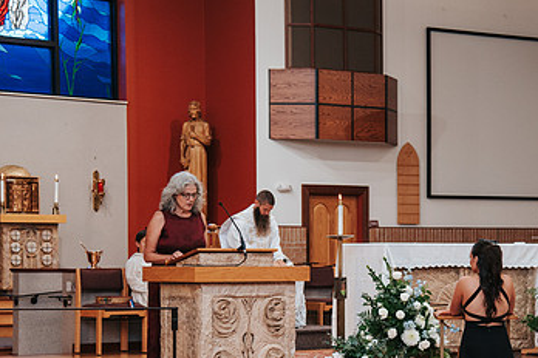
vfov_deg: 12.2
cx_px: 373
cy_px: 248
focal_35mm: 112
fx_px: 1674
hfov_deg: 18.2
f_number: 4
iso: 1000
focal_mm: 65
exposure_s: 1/200
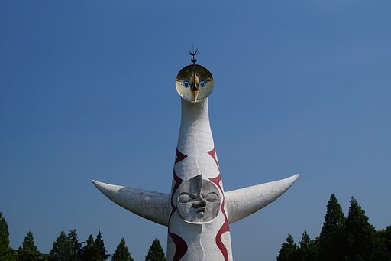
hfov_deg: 46.4
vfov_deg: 31.9
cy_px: 130
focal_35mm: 42
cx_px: 196
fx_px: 456
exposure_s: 1/1250
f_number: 6.3
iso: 100
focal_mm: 28
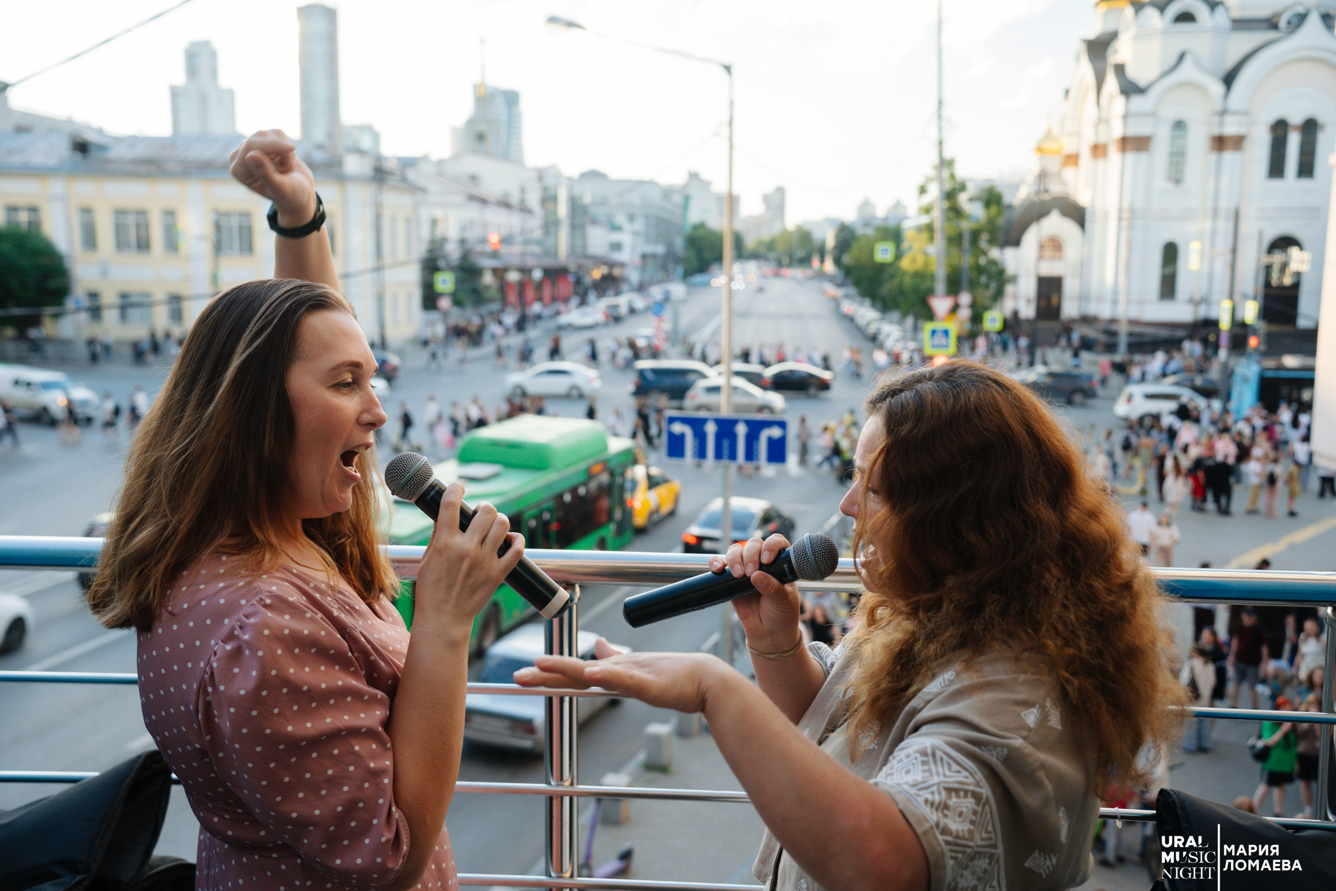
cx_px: 668
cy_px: 446
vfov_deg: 35.9
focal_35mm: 37
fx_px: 1373
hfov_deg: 51.9
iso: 800
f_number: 4
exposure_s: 1/250
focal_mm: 37
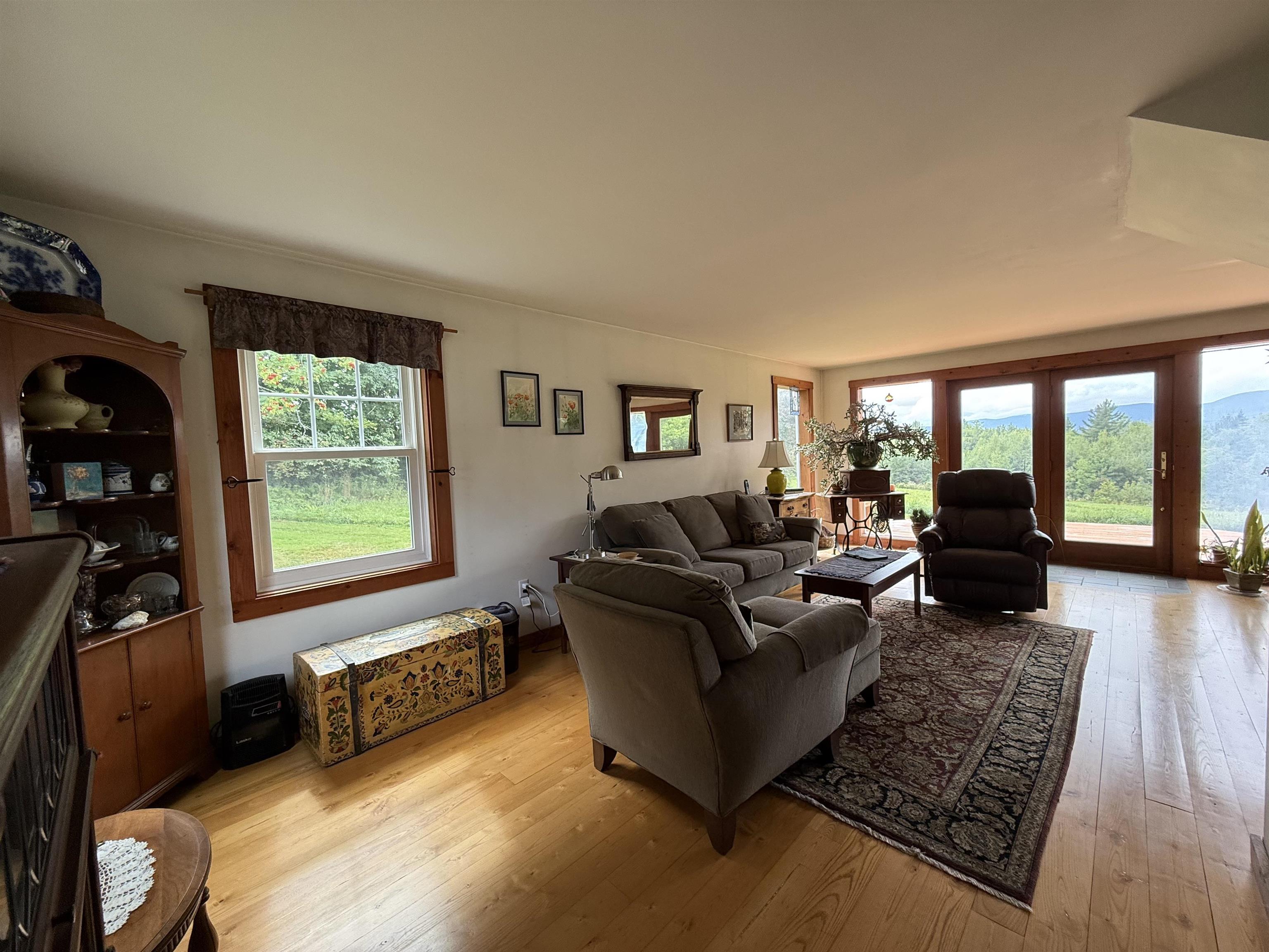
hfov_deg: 102.1
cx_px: 634
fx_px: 513
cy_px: 476
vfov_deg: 85.7
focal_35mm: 14
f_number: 2.2
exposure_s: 1/99
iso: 160
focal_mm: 2.22
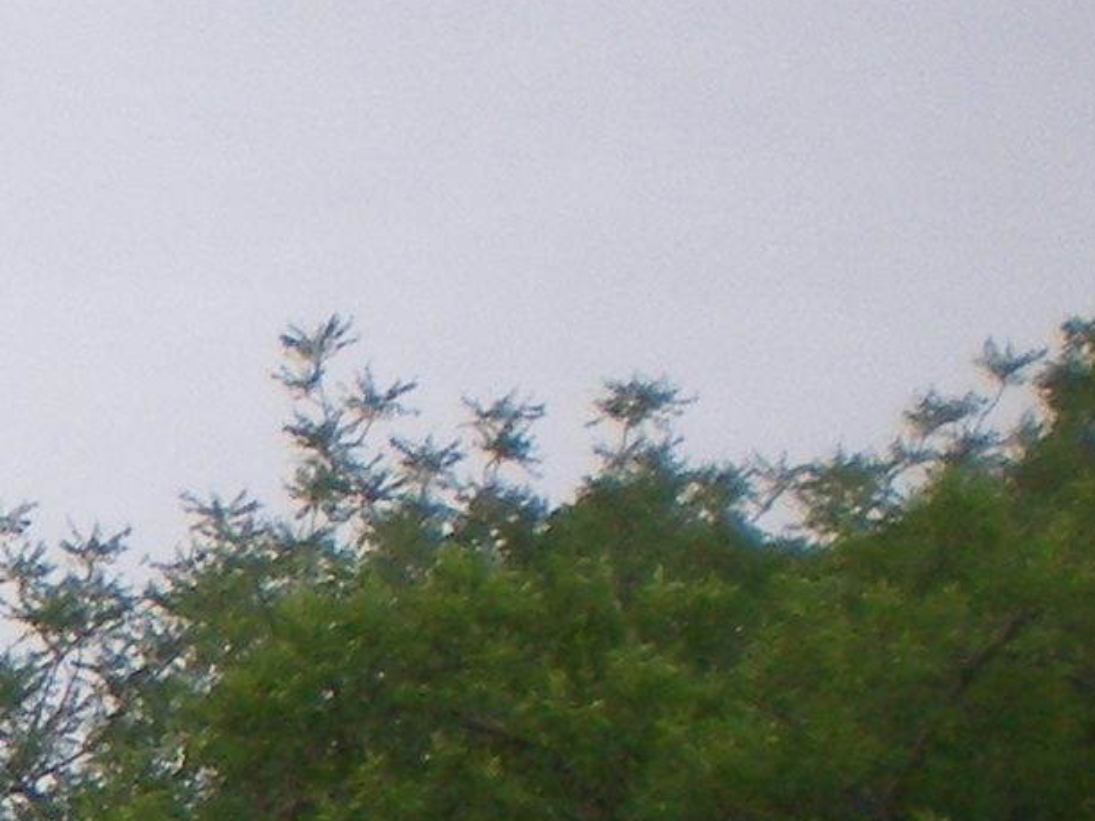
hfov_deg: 9.1
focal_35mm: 203
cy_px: 1413
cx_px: -1204
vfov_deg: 7.1
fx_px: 6420
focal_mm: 6.3
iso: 64
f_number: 4.6
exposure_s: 1/400
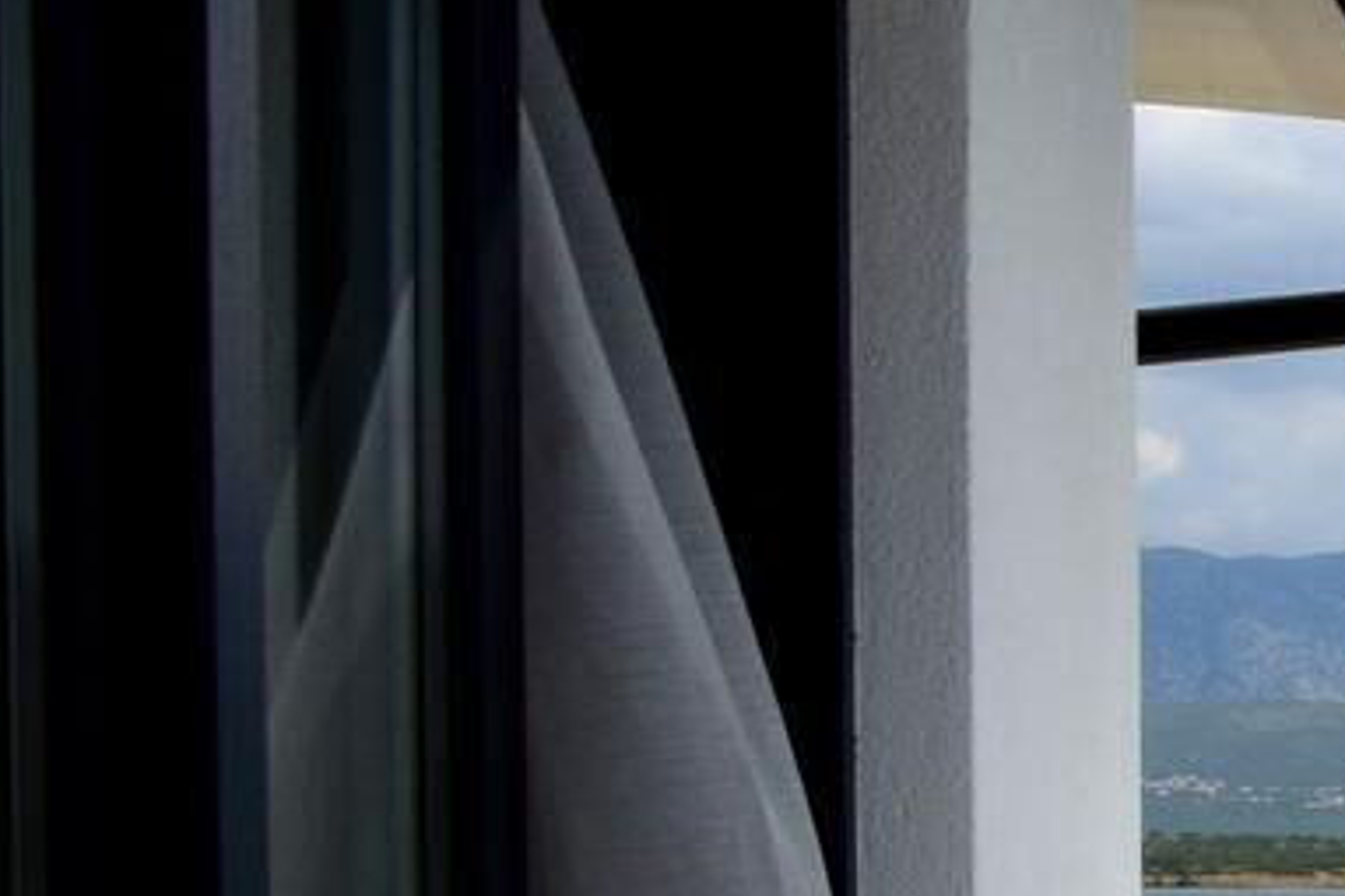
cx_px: 3814
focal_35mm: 94
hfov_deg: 12.3
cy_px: 871
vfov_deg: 14.3
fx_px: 3510
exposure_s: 1/400
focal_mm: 10
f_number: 10
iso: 200
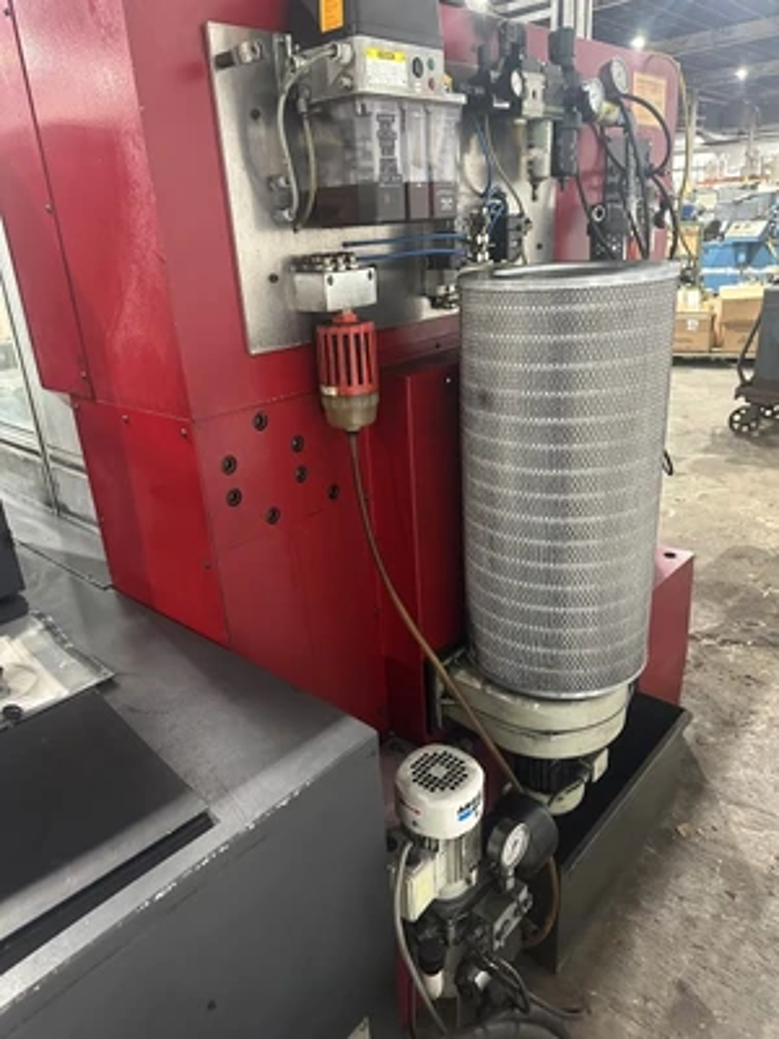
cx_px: 390
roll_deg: +3.1
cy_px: 520
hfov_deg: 56.8
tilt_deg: -21.6
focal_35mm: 24
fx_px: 720
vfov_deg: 71.6
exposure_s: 1/40
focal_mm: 6.86
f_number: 1.78
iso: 800
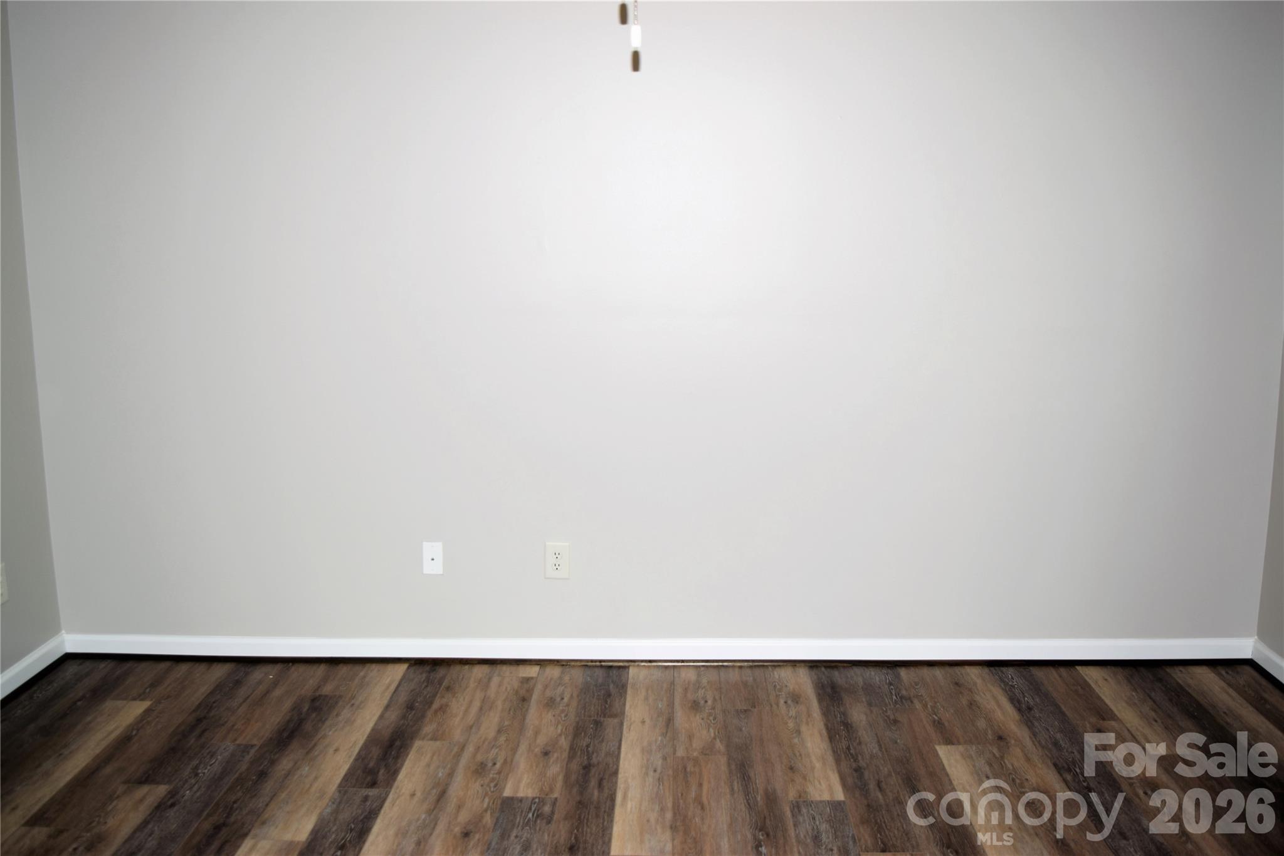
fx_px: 1177
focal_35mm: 33
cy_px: 428
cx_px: 642
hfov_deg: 57.2
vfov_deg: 40.0
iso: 100
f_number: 3.8
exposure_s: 1/60
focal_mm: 22
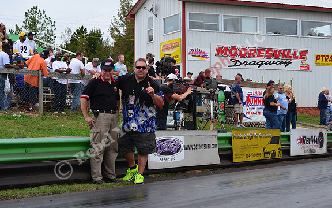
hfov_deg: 24.5
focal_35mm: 85
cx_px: 166
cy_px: 105
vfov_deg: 15.5
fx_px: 765
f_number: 11
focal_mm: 55
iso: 1000
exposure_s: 1/500
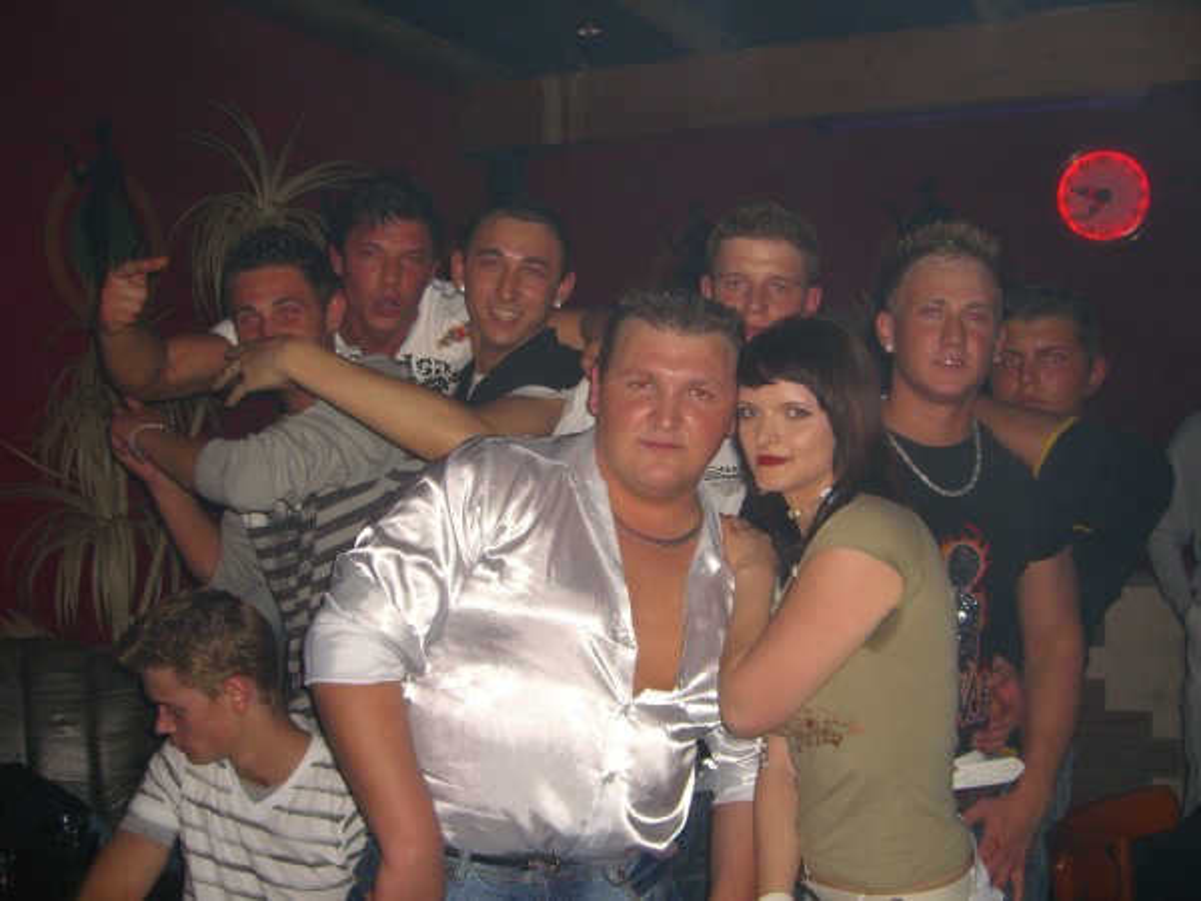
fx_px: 1318
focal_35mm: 38
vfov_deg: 37.7
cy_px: 450
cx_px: 600
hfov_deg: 49.0
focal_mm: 7.9
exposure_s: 1/60
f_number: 2.8
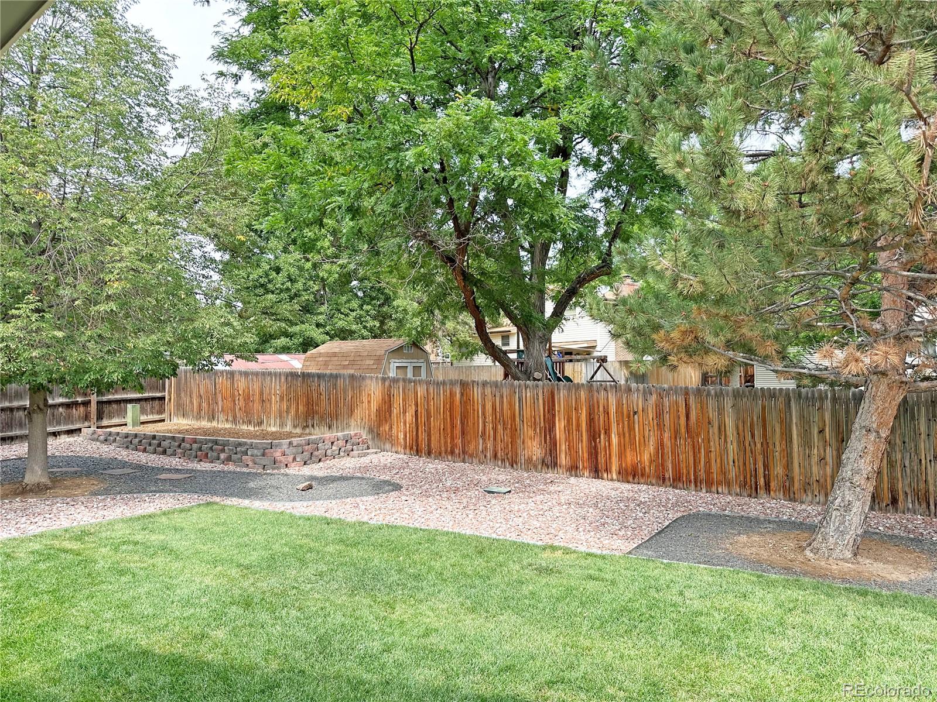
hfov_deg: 71.6
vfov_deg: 56.8
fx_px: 650
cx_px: 468
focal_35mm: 24
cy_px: 351
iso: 80
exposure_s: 1/1050
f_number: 1.78
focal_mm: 6.86
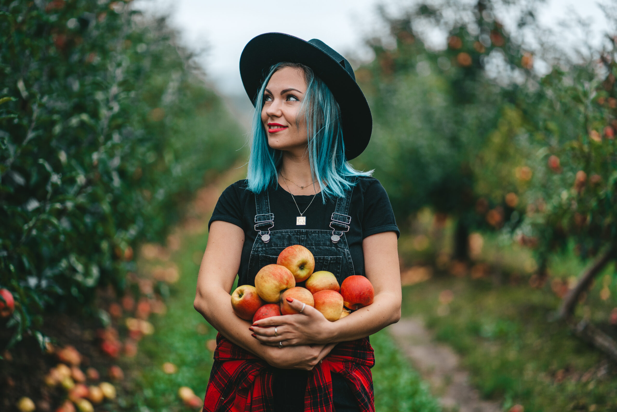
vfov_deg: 16.1
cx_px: 308
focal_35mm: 85
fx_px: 1457
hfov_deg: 23.9
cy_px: 206
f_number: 1.8
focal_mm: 85
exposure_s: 1/320
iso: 250
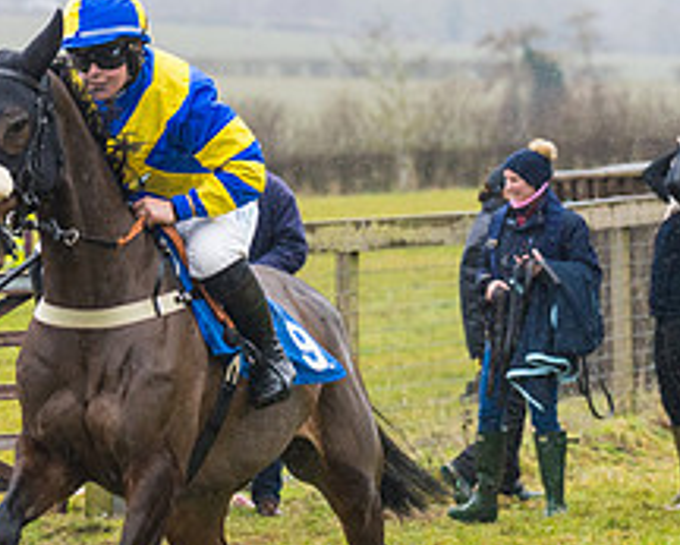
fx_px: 8456
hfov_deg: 4.6
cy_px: 462
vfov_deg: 3.7
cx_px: 98
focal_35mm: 420
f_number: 4
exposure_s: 1/1000
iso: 800
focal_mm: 135
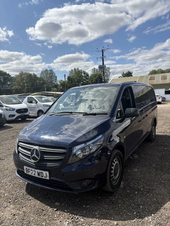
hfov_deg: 53.1
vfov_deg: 67.3
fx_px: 170
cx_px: 85
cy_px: 113
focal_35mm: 26
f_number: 1.6
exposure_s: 1/4950
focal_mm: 5.96
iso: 50
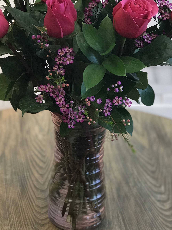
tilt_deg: -18.3
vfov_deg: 19.6
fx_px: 656
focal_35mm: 99
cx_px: 78
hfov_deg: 14.9
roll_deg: -0.4
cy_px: 46
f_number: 2.8
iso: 50
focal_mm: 6.6
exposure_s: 1/60
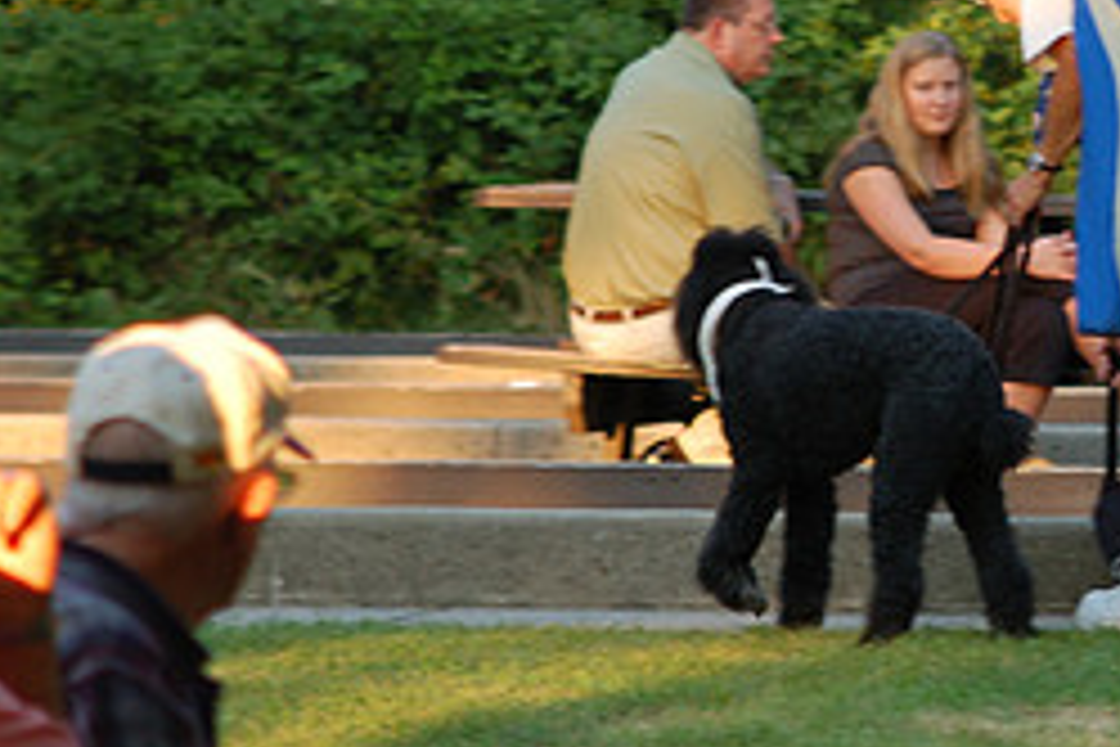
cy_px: 320
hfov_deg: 4.4
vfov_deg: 2.9
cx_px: 1228
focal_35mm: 472
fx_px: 14688
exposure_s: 1/60
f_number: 4.5
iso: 200
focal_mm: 135
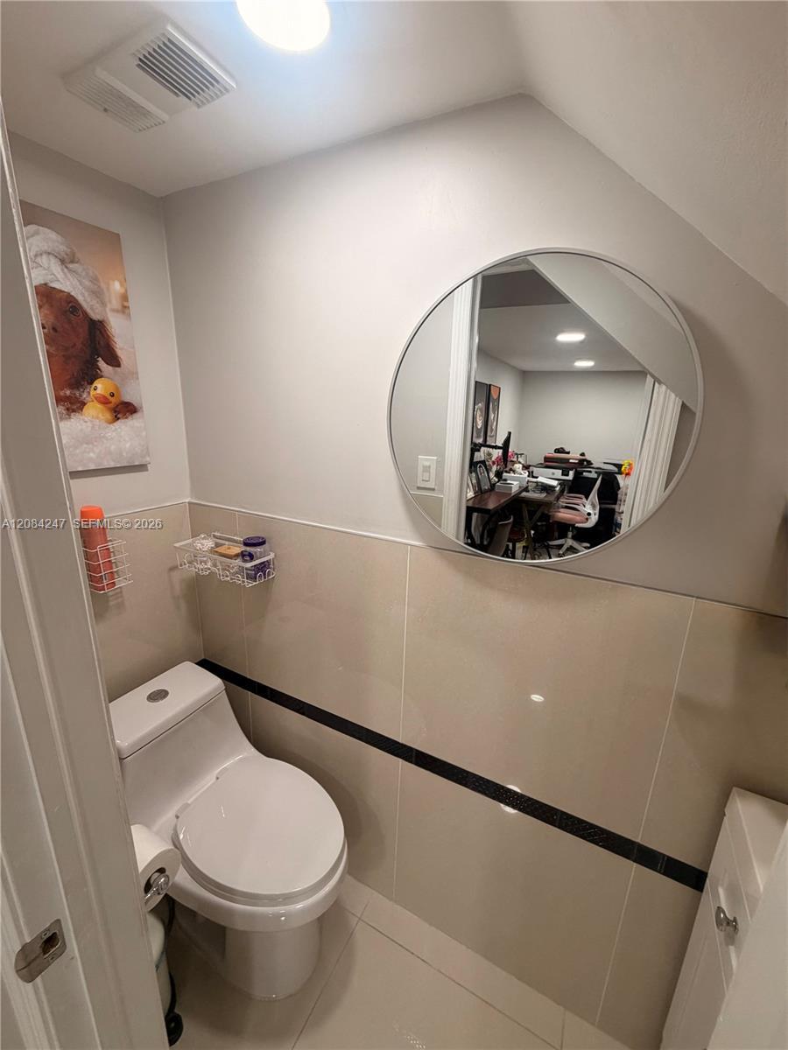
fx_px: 425
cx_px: 394
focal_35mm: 14
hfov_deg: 85.7
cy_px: 525
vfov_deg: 102.1
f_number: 2.2
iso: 125
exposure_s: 1/120
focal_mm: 2.22
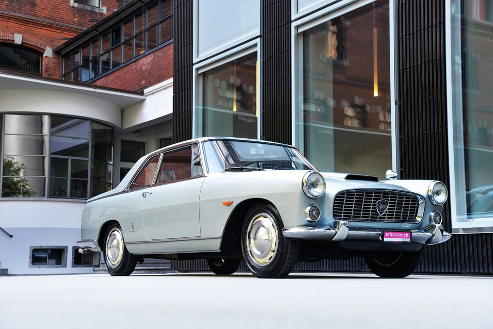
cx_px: 246
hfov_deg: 38.2
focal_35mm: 52
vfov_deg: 26.0
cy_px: 164
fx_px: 713
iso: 250
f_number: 5.6
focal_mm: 52
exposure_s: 1/80
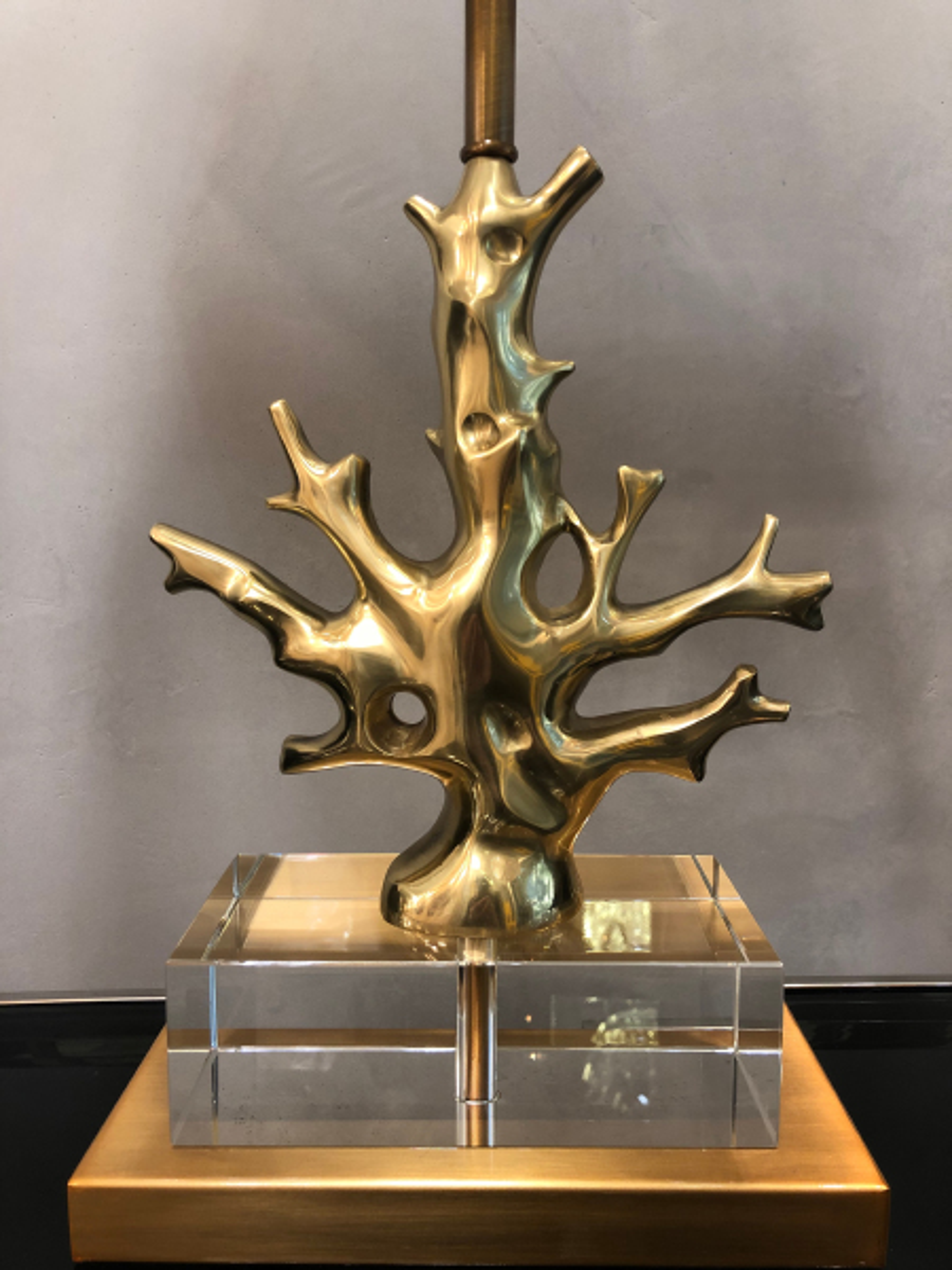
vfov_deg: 63.4
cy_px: 635
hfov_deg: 49.7
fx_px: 1027
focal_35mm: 28
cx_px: 476
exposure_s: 1/17
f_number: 1.8
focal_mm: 4
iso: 40
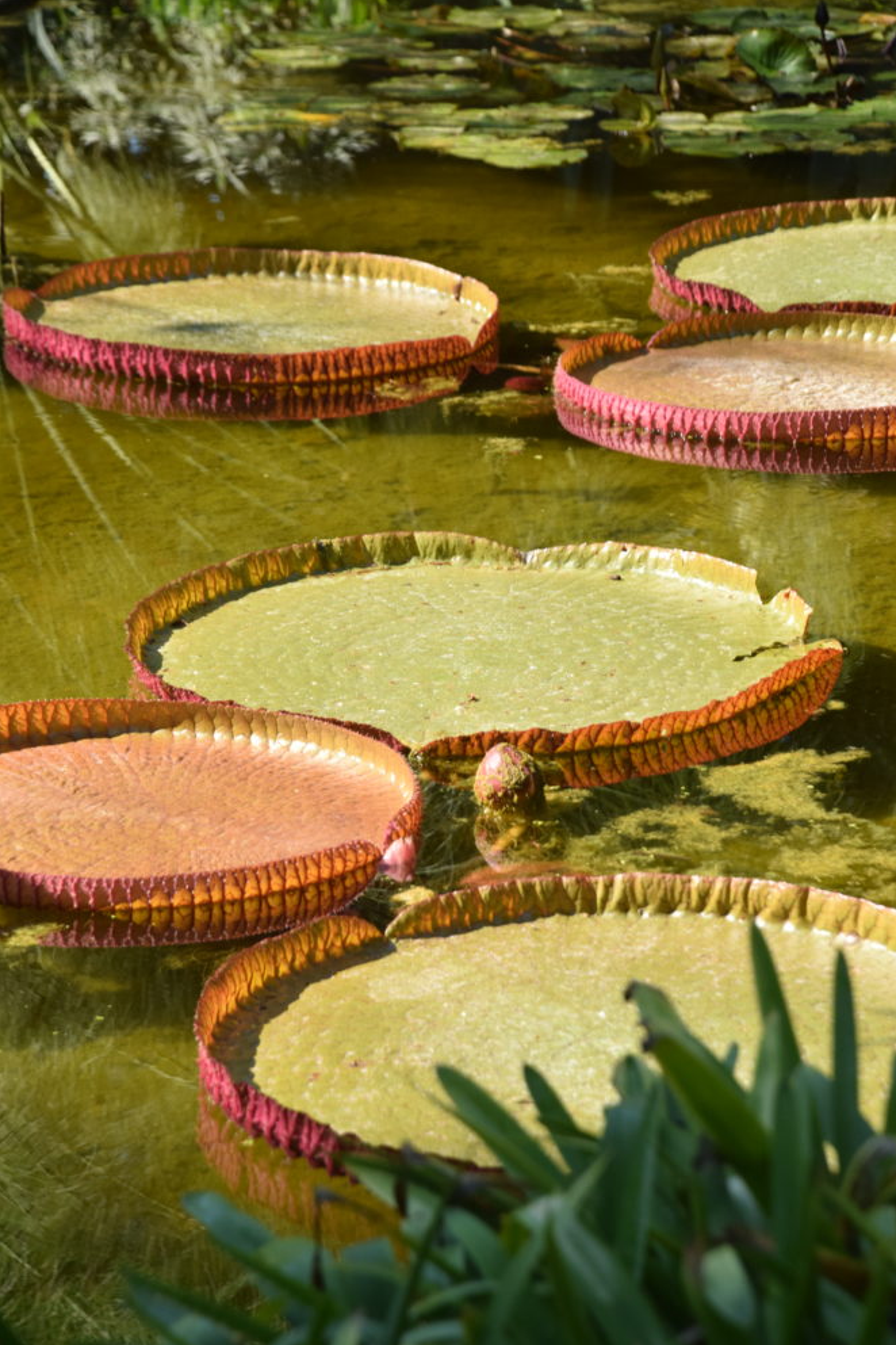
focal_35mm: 136
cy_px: 672
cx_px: 450
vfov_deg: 15.1
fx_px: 5077
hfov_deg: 10.1
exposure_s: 1/160
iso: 400
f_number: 7.1
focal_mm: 90
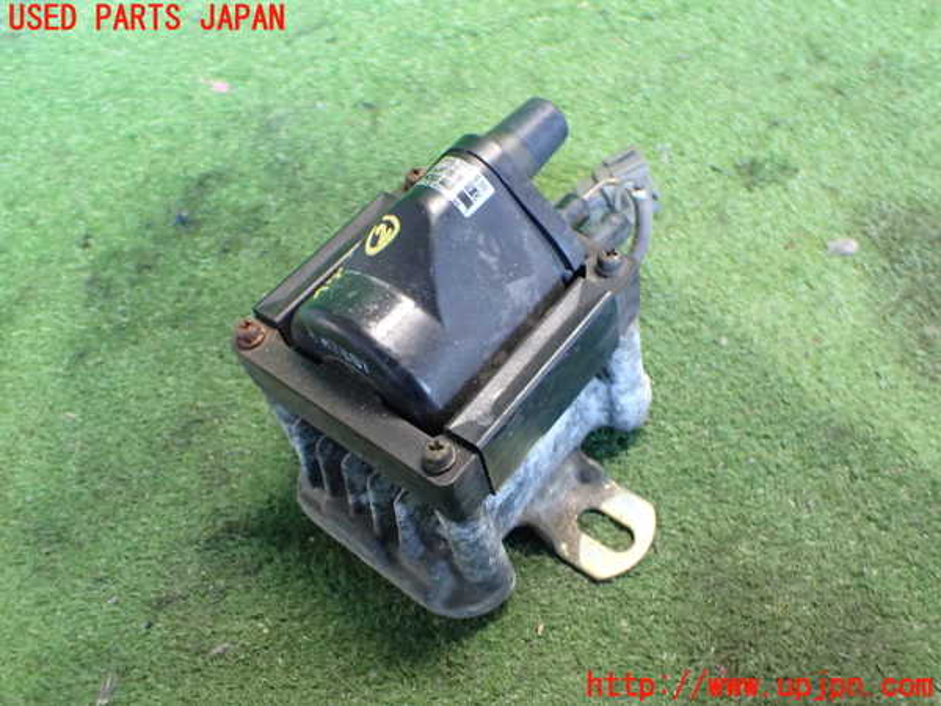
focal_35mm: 30
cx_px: 470
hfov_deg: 60.0
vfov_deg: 46.8
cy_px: 353
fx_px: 816
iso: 800
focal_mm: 5.4
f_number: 2.3
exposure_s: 1/40
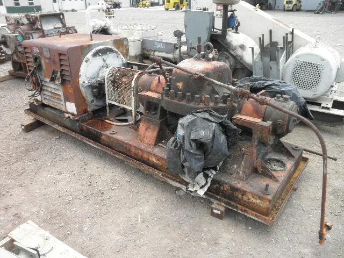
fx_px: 278
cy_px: 129
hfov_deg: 63.4
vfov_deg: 49.7
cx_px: 172
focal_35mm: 28
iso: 64
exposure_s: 1/200
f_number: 3
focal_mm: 5
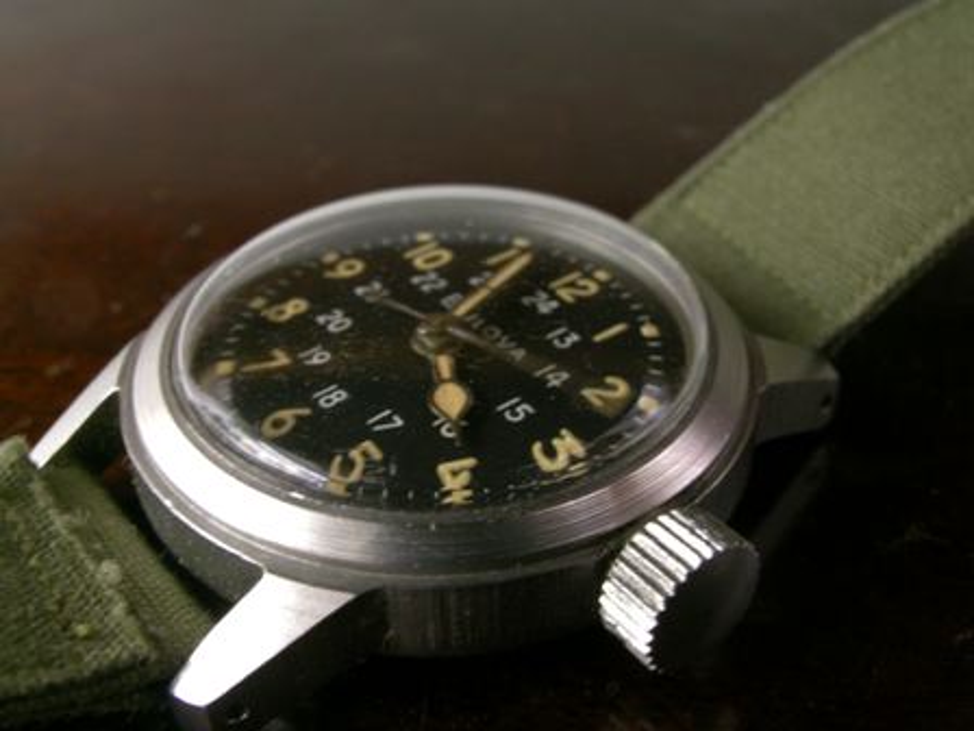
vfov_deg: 29.1
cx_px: 487
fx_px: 1407
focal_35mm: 50
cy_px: 366
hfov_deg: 38.2
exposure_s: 1.89
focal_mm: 10.3
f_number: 6.1
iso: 200
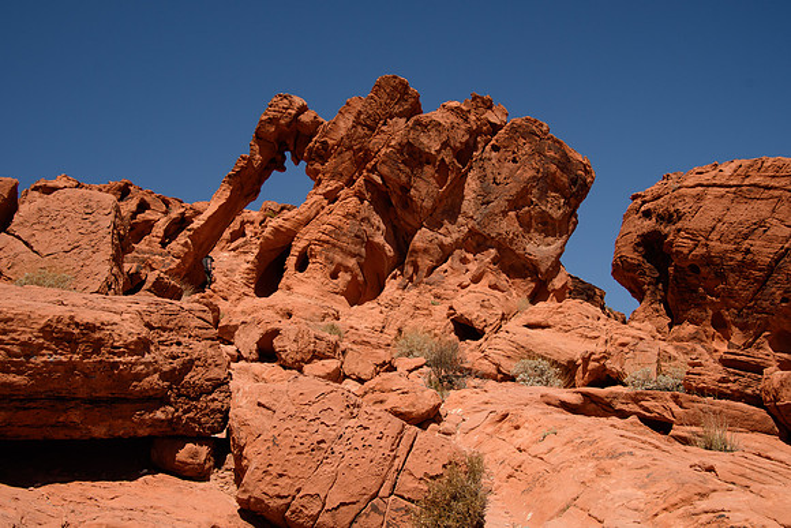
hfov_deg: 47.9
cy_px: 264
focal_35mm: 40
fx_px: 890
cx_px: 396
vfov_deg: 33.0
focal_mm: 27
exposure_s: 1/320
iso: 200
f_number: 8
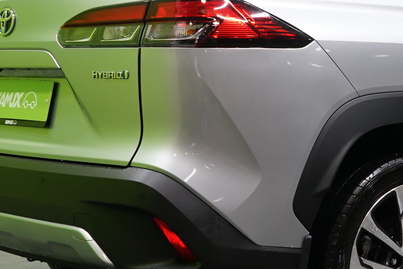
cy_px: 108
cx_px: 418
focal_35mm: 99
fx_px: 1108
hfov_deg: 19.9
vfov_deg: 13.8
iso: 400
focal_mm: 32
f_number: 4.5
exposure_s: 1/30
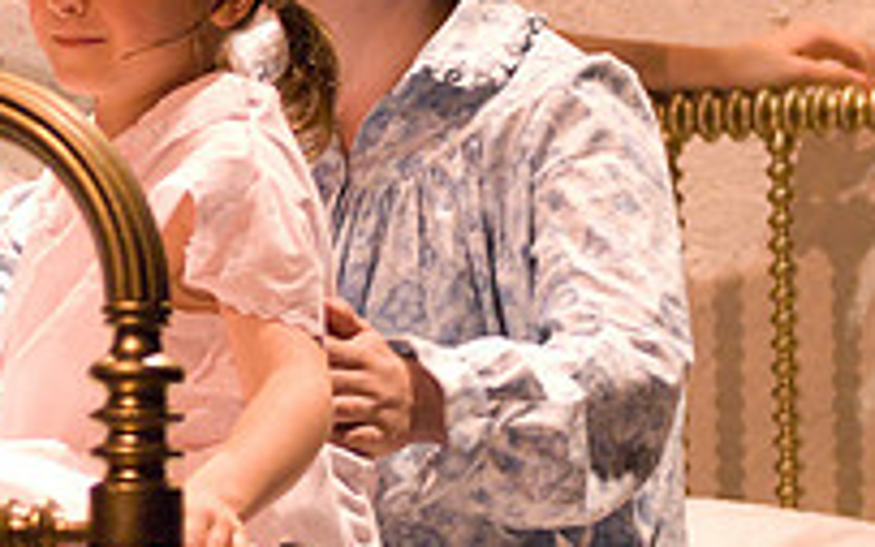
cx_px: -366
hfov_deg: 4.8
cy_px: -82
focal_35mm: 437
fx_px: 10424
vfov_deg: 3.0
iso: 1600
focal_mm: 100
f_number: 2.8
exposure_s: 1/125
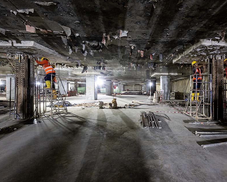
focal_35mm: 16
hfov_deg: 92.9
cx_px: 122
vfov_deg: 80.4
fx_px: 108
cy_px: 90
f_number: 9
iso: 640
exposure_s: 1/2
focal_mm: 14
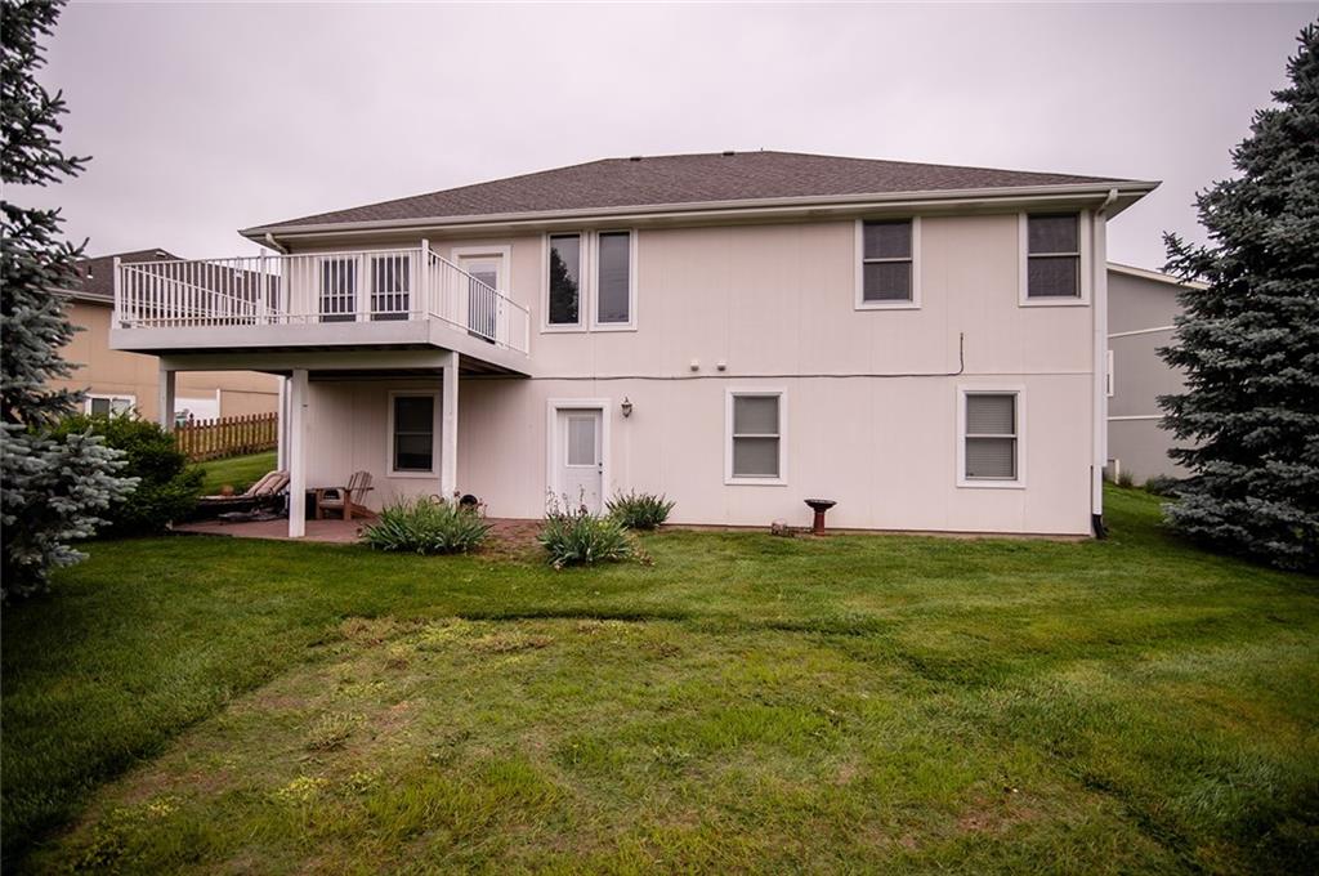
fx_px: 585
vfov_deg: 73.6
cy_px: 438
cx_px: 660
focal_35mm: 16
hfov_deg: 96.8
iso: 100
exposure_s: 1/1000
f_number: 2.8
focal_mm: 16
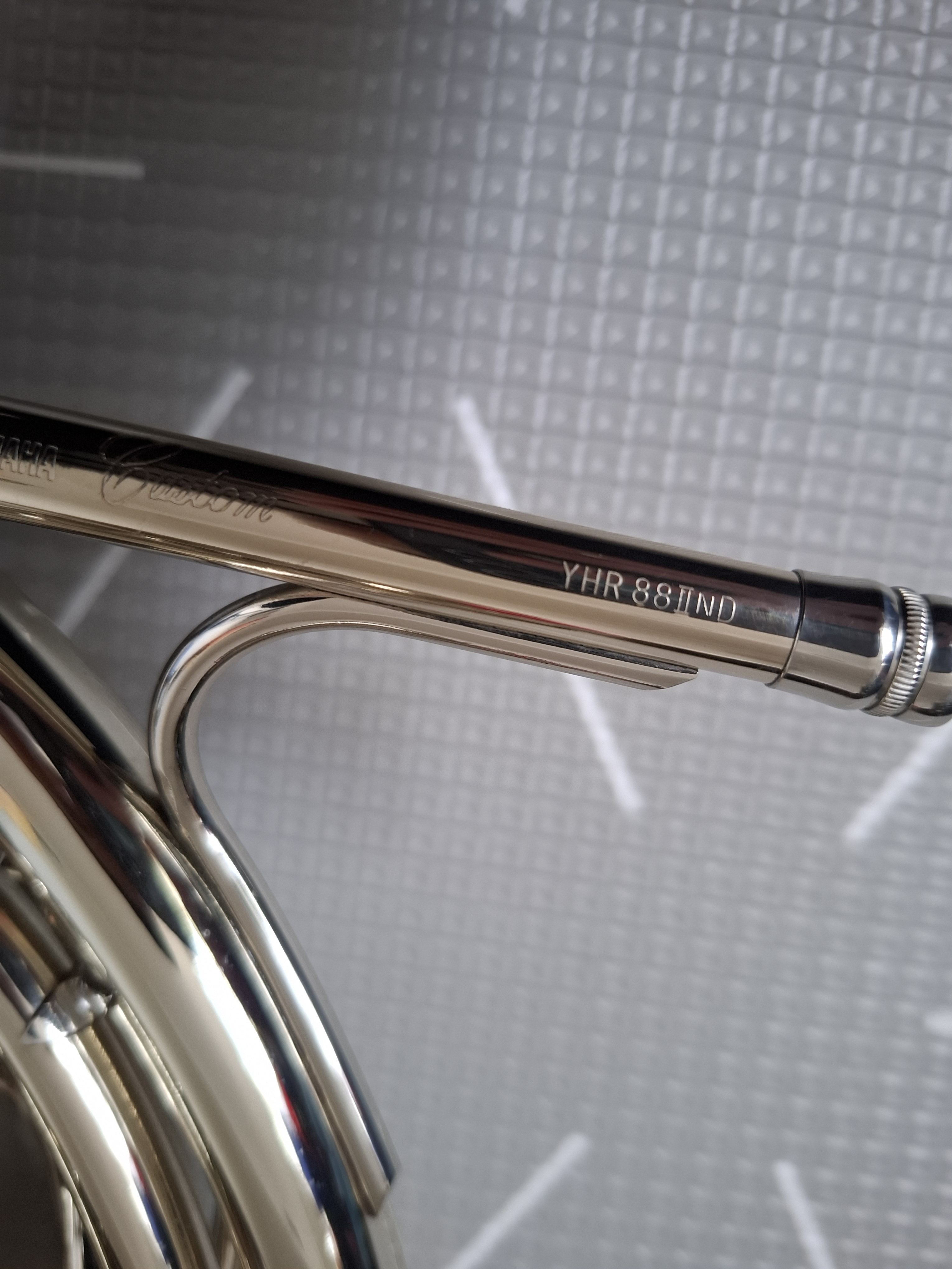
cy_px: 634
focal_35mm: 23
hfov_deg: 58.9
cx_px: 476
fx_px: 843
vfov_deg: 73.9
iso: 250
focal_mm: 5.54
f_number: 1.8
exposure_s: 1/33
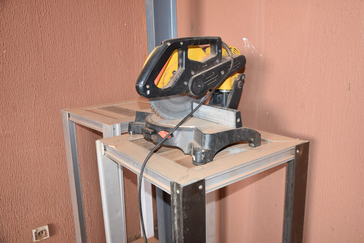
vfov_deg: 40.0
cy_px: 122
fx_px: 334
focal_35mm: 33
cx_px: 182
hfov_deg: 57.2
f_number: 5
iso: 800
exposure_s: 1/100
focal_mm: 22
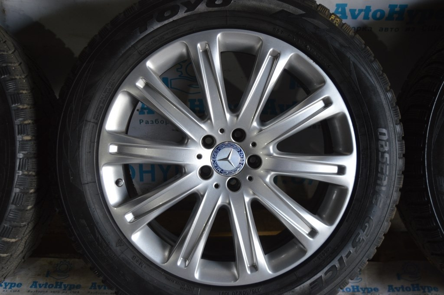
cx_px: 222
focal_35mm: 46
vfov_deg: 28.9
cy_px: 148
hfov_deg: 42.4
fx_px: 573
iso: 400
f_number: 4.2
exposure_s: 1/25
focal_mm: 31
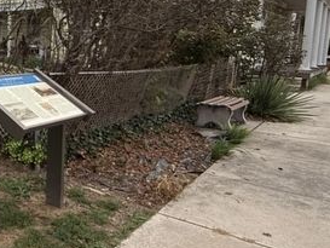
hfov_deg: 35.2
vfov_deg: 34.9
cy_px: 85
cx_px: -74
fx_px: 391
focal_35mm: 41
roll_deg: +1.7
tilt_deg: -4.4
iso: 50
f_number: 2.2
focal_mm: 2.22
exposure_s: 1/161
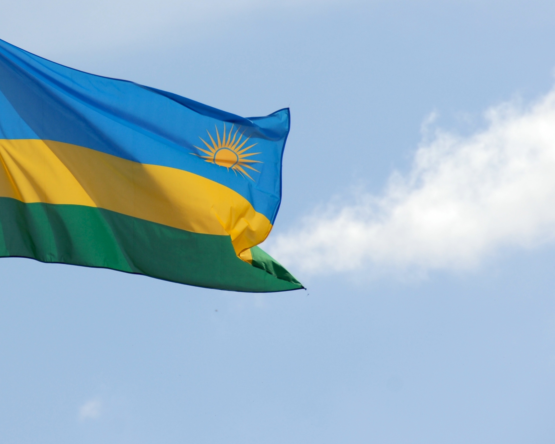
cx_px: 132
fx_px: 6406
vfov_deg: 4.0
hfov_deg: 5.0
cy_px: 153
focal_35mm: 390
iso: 100
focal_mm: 150
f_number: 7.1
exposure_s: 1/640
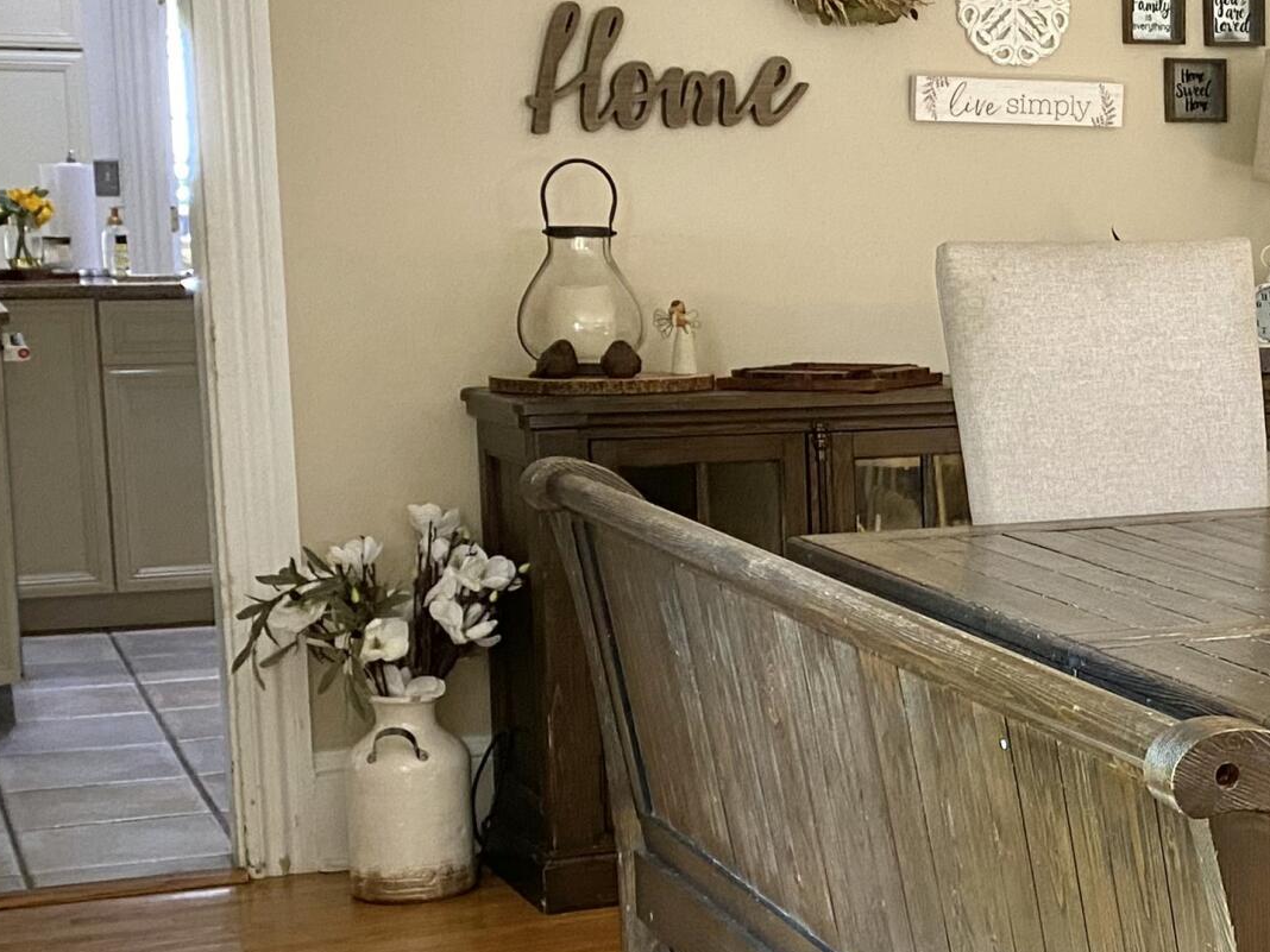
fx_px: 2678
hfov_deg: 25.0
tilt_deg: -10.3
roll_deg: -1.0
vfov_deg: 20.1
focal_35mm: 73
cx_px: 1369
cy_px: 643
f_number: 1.8
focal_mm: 4.25
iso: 200
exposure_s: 1/60
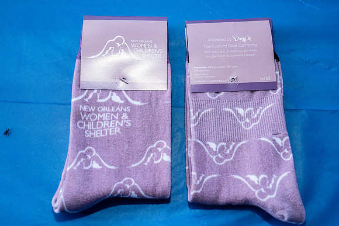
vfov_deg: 25.5
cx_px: 170
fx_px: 499
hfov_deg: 37.5
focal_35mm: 53
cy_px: 113
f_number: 7.1
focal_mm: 53
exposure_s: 1/80
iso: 320
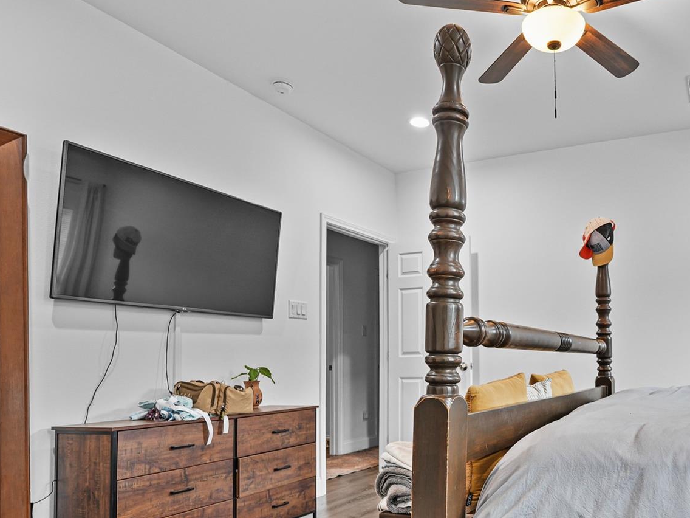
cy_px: 351
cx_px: 542
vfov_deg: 51.9
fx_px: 518
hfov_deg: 62.2
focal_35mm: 26
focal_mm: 10
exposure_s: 1/4
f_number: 2.8
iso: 100
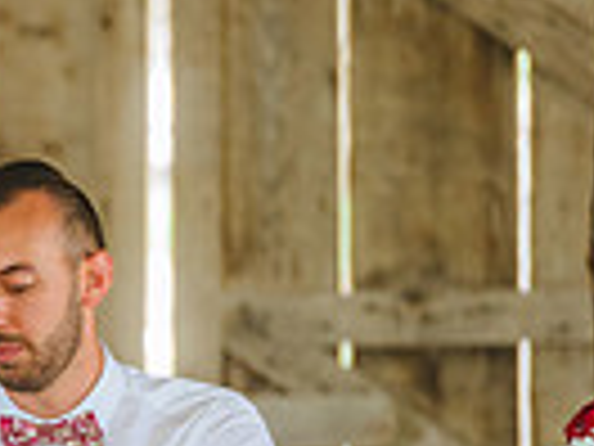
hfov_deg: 2.3
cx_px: -418
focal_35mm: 844
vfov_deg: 1.8
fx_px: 14483
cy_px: 471
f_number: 2.8
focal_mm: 200
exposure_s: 1/100
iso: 500
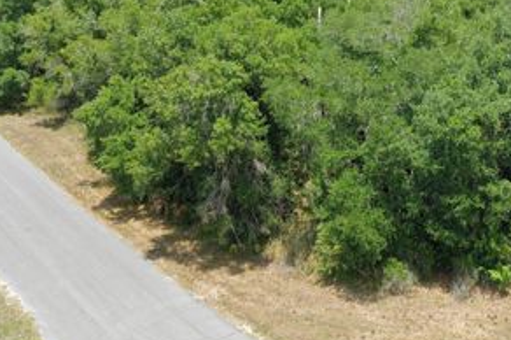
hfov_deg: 40.2
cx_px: 374
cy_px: 96
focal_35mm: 48
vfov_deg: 27.7
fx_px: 681
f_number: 5.6
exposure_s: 1/320
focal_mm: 10.26
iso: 100
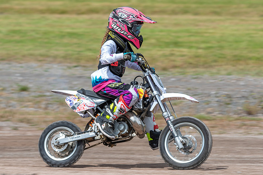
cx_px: 117
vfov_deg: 3.3
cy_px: 100
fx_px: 3008
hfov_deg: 5.0
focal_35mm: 412
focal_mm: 280
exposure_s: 1/320
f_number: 8
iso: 160
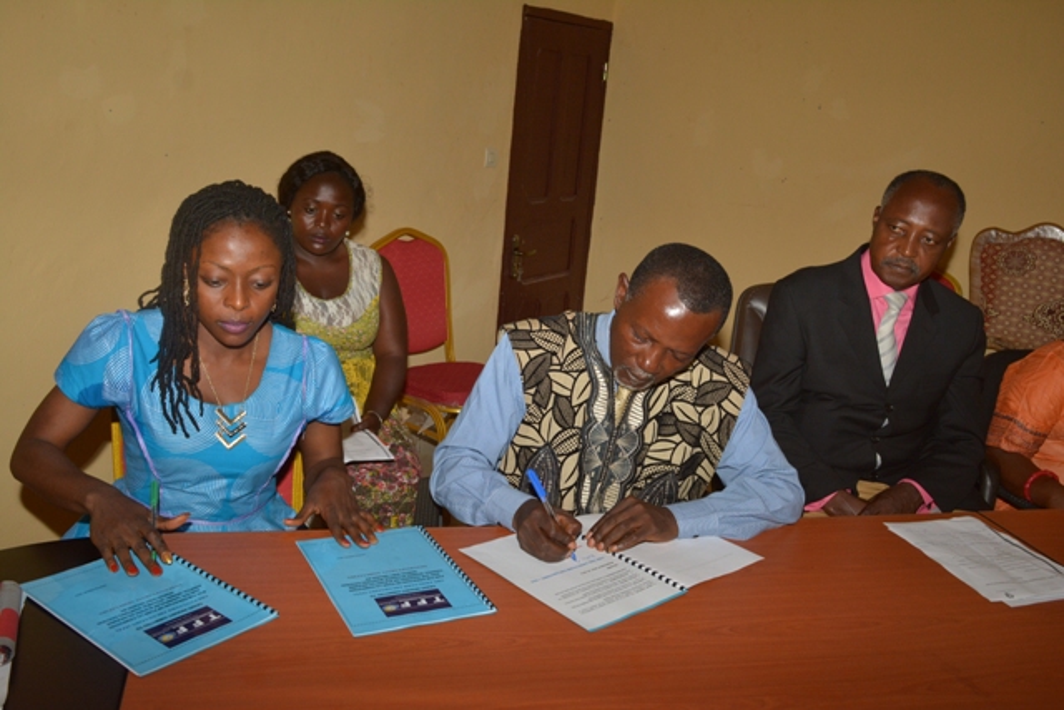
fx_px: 1020
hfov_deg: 55.1
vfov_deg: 38.4
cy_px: 355
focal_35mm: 34
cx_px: 532
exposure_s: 1/100
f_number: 8
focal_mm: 23
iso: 640
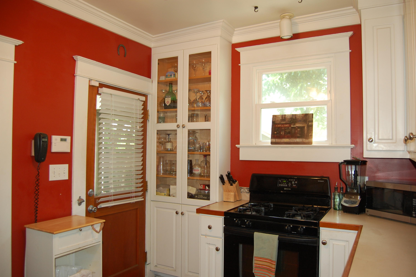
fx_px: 312
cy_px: 138
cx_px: 208
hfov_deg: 67.4
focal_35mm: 27
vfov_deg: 47.8
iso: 400
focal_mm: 18
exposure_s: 1/60
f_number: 3.5
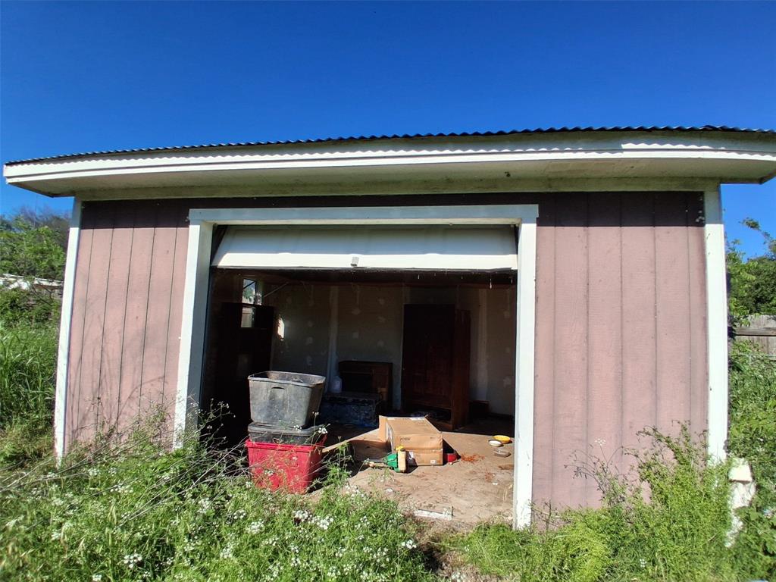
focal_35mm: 17
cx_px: 388
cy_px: 291
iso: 50
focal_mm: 1.4
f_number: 2.2
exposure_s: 1/2141
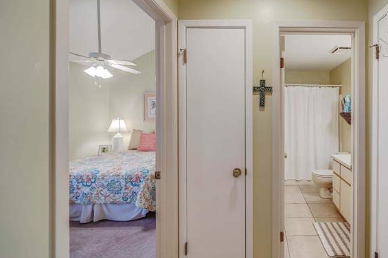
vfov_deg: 70.3
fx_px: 183
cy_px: 119
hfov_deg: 88.5
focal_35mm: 17
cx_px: 271
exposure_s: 1/4
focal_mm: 12
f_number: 5.6
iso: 100
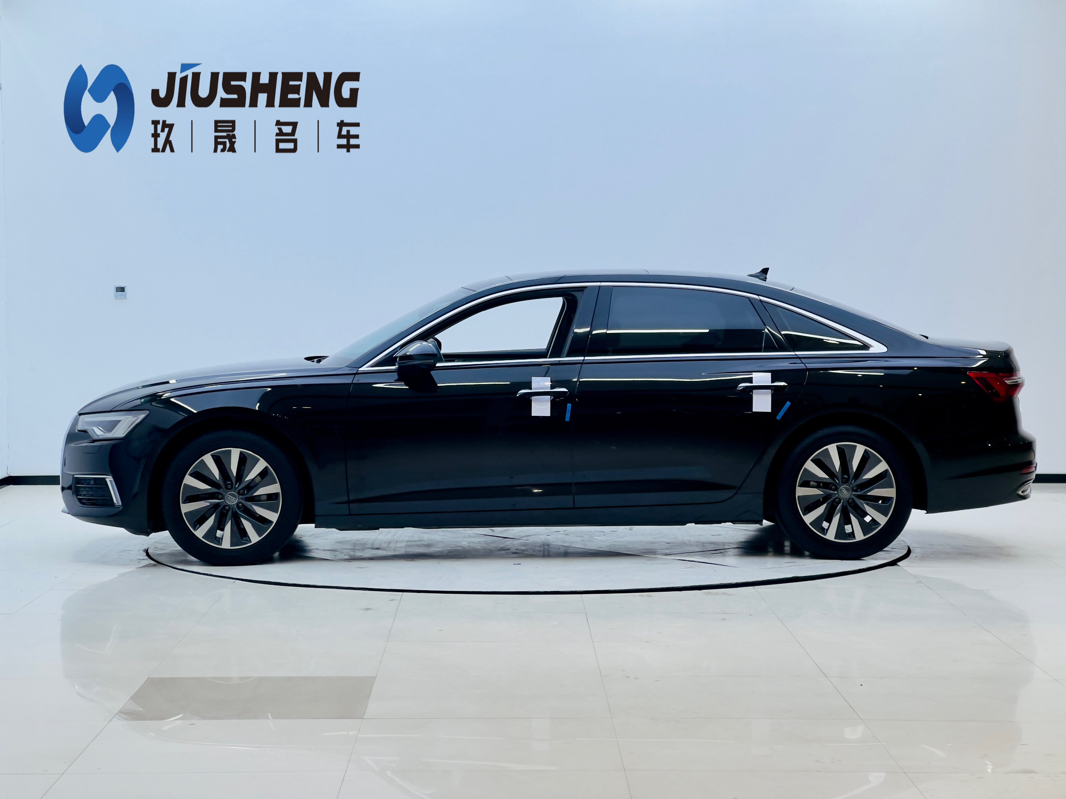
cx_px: 533
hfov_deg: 25.3
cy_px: 400
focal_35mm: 77
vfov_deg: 19.1
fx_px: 2371
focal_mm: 9
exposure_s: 1/129
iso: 32
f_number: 2.8
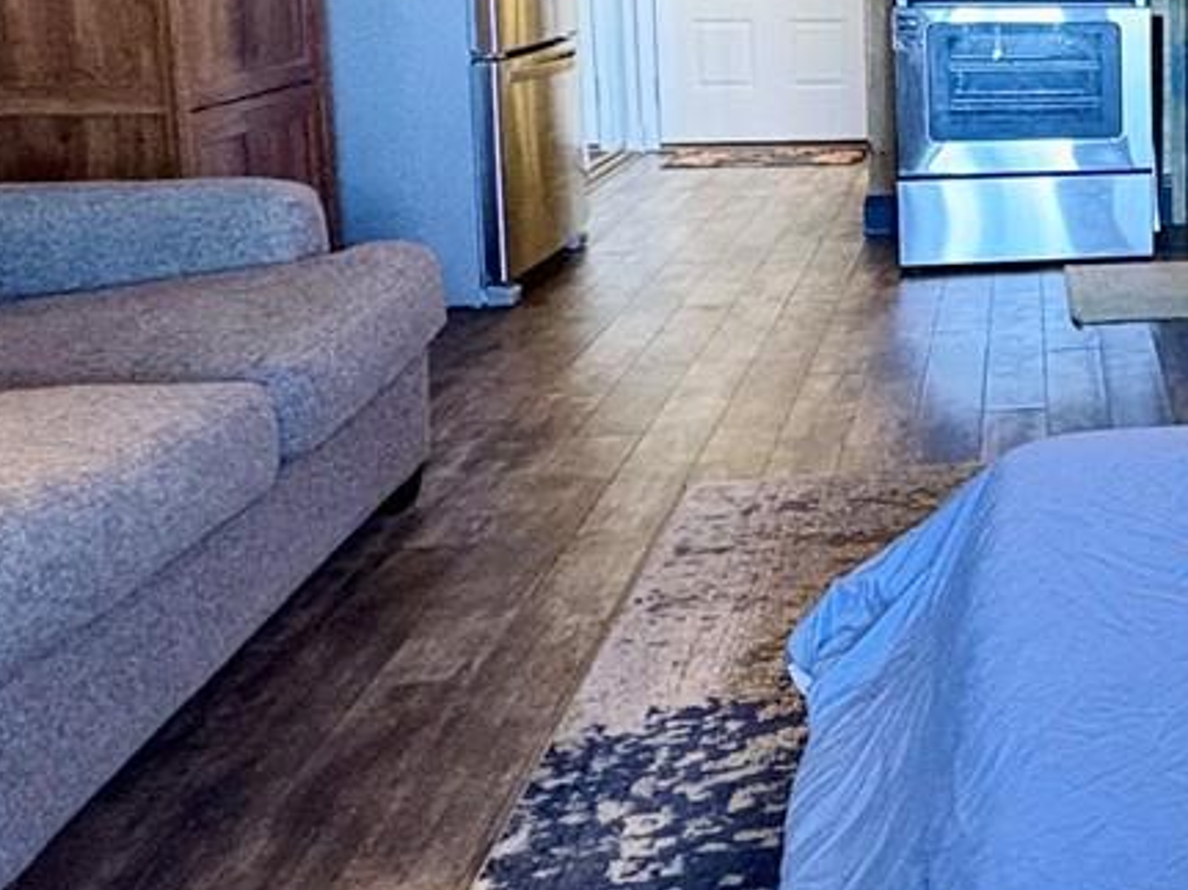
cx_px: 1568
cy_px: 110
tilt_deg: -7.5
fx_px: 1784
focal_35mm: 52
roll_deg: -0.9
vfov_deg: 27.2
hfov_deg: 29.3
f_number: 2.2
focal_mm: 2.22
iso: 640
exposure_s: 1/60
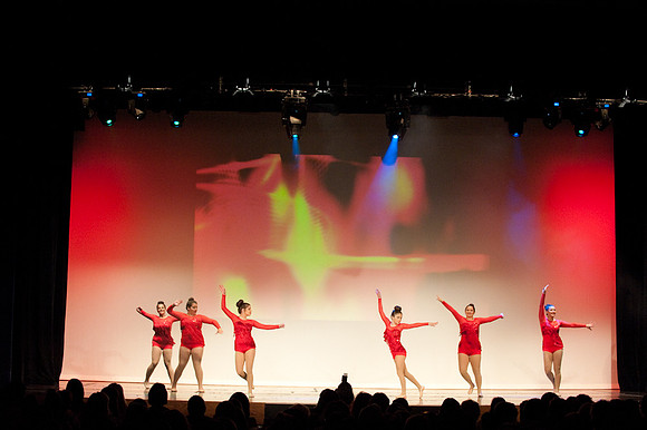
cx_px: 324
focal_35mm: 70
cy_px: 215
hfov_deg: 28.9
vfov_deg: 19.4
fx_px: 1257
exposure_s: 1/200
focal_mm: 70
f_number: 4
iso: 3200
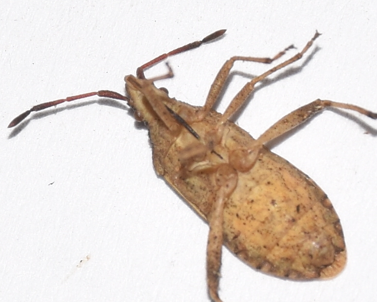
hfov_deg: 7.9
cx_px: 204
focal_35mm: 244
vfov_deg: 6.3
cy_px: 152
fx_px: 2722
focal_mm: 140
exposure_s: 1/160
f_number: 13
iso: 100
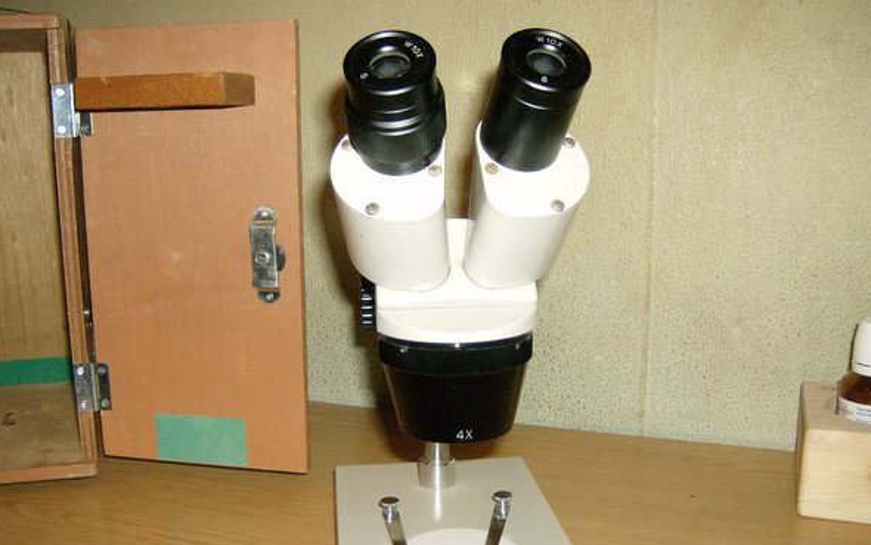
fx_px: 926
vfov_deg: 32.7
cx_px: 437
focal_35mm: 39
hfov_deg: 50.4
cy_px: 309
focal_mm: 6
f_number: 2.8
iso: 200
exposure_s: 1/60
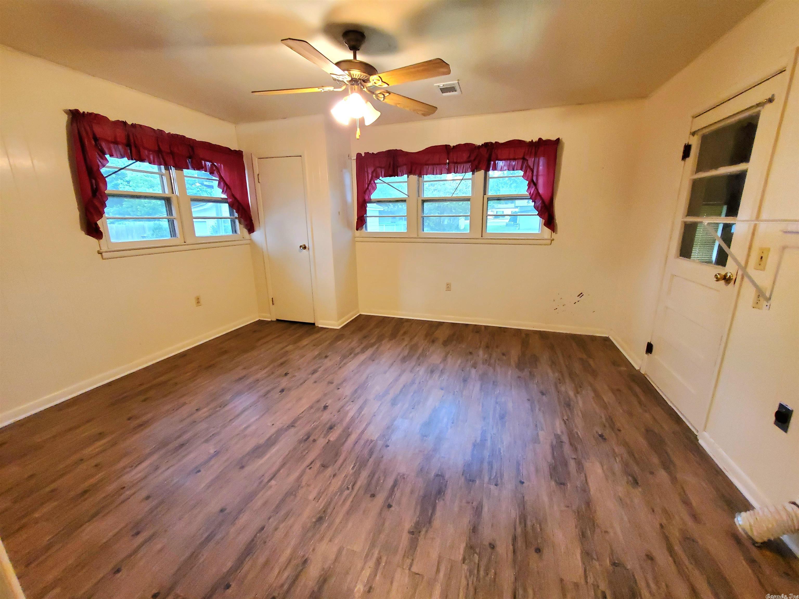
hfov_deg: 106.2
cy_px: 300
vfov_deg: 89.9
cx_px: 400
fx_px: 300
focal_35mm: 13
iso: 500
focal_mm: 1.8
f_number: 2.2
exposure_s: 1/30
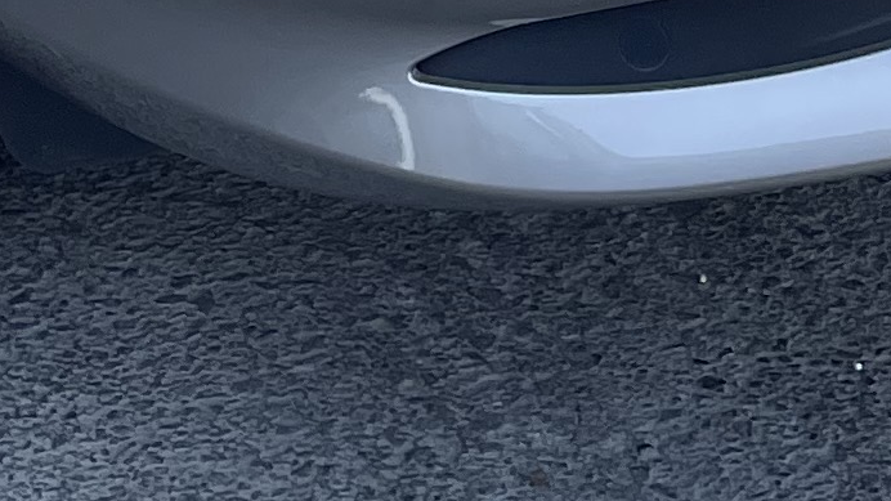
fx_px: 3898
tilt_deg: -10.8
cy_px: -1320
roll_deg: +3.7
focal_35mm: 165
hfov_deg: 13.0
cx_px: 693
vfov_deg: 6.3
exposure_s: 1/569
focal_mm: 4.2
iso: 32
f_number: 1.6
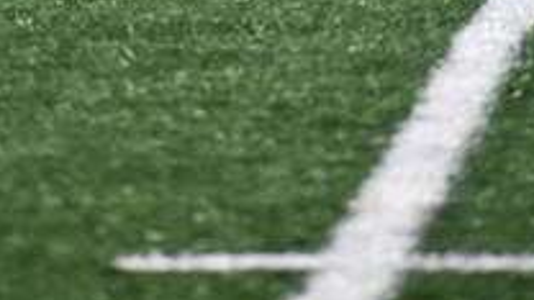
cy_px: -438
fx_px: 18606
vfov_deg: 0.9
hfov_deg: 1.6
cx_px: 78
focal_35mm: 1314
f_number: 6.3
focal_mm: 300
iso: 450
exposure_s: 1/1000
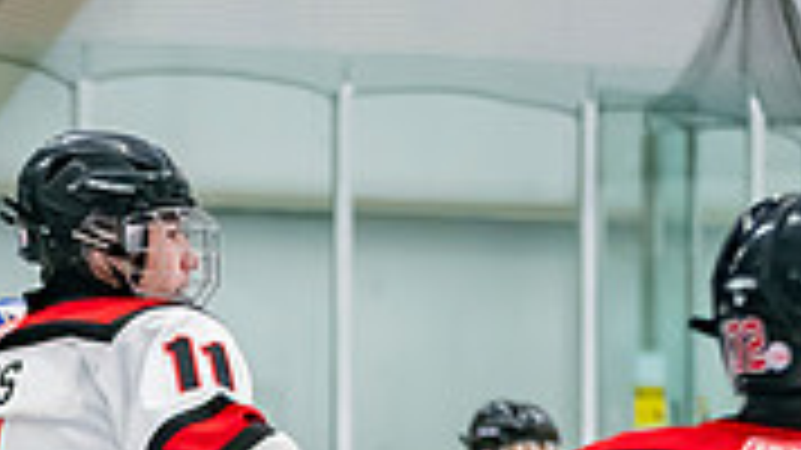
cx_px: 31
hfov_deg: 7.2
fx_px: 6349
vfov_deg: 4.0
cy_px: 685
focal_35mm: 299
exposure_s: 1/640
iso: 4000
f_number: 2.8
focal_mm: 70
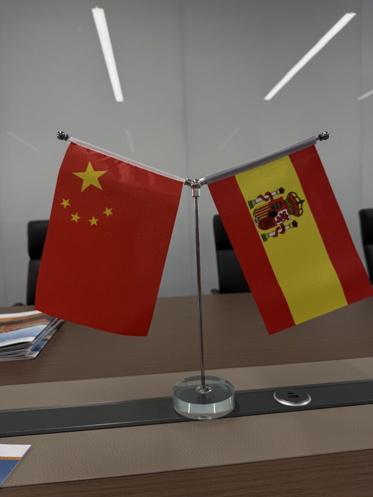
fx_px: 345
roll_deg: +2.3
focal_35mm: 24
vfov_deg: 71.6
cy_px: 248
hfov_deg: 56.8
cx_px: 186
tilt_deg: -3.9
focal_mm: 6.76
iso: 64
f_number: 1.78
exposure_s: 1/100
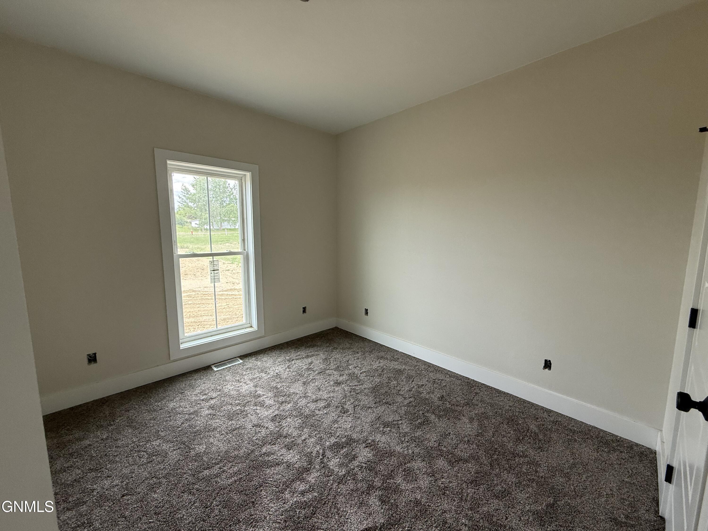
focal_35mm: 14
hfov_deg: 102.1
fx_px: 286
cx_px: 354
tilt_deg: -6.6
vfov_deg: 85.7
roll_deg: -0.6
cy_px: 266
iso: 160
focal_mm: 2.22
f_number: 2.2
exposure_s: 1/99
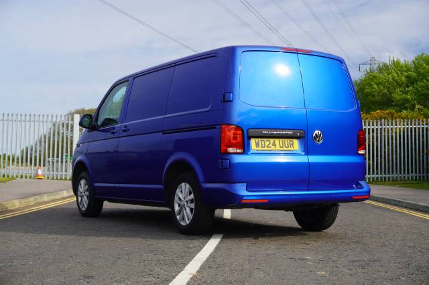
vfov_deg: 24.4
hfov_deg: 36.0
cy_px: 142
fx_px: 661
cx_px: 214
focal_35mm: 56
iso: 100
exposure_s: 1/100
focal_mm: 37
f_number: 8
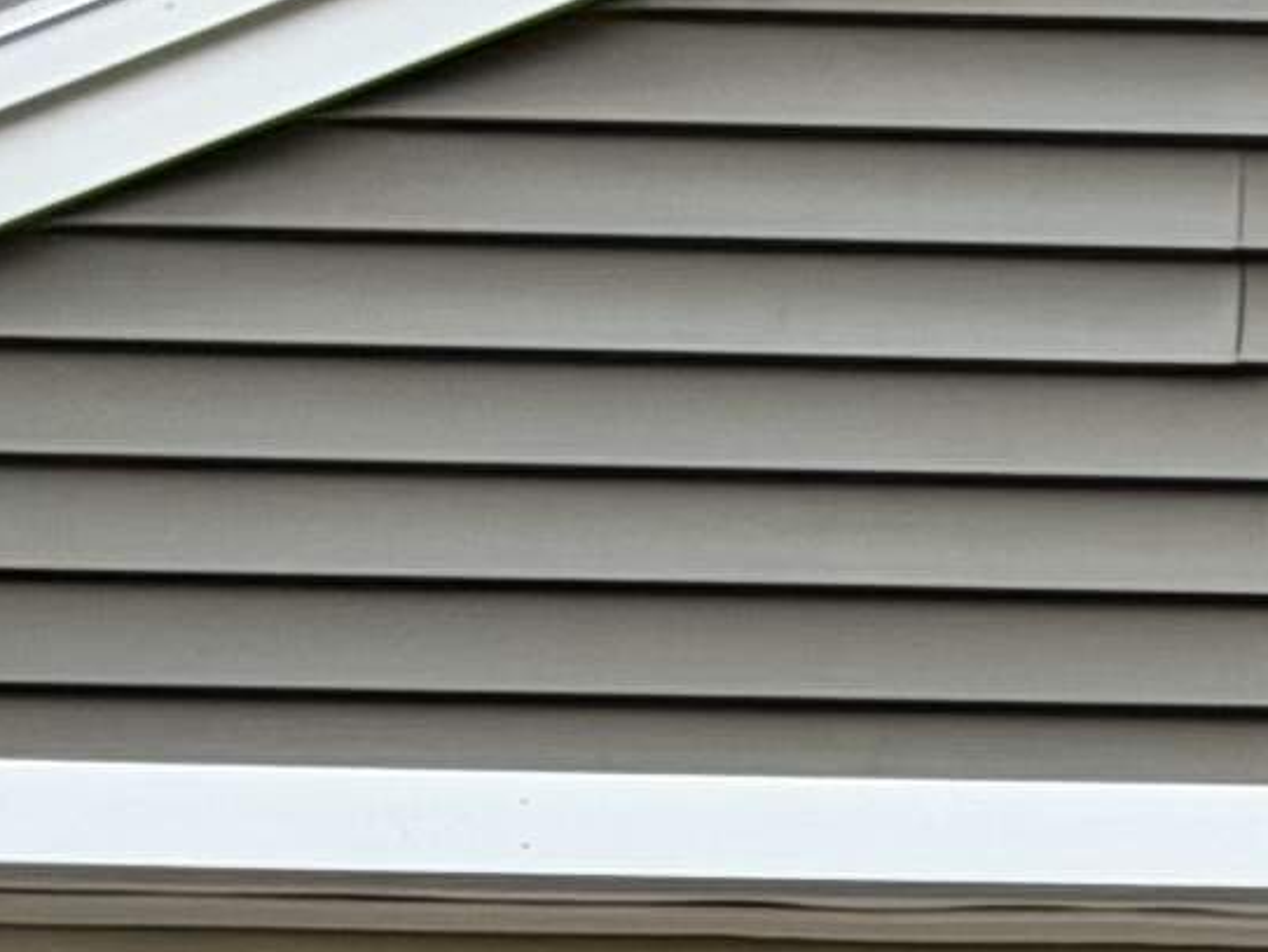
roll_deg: -0.9
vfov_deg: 4.1
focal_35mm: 357
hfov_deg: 5.3
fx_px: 13083
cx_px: 3570
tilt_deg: +1.2
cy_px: 1878
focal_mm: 6.76
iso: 50
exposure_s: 1/122
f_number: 1.78
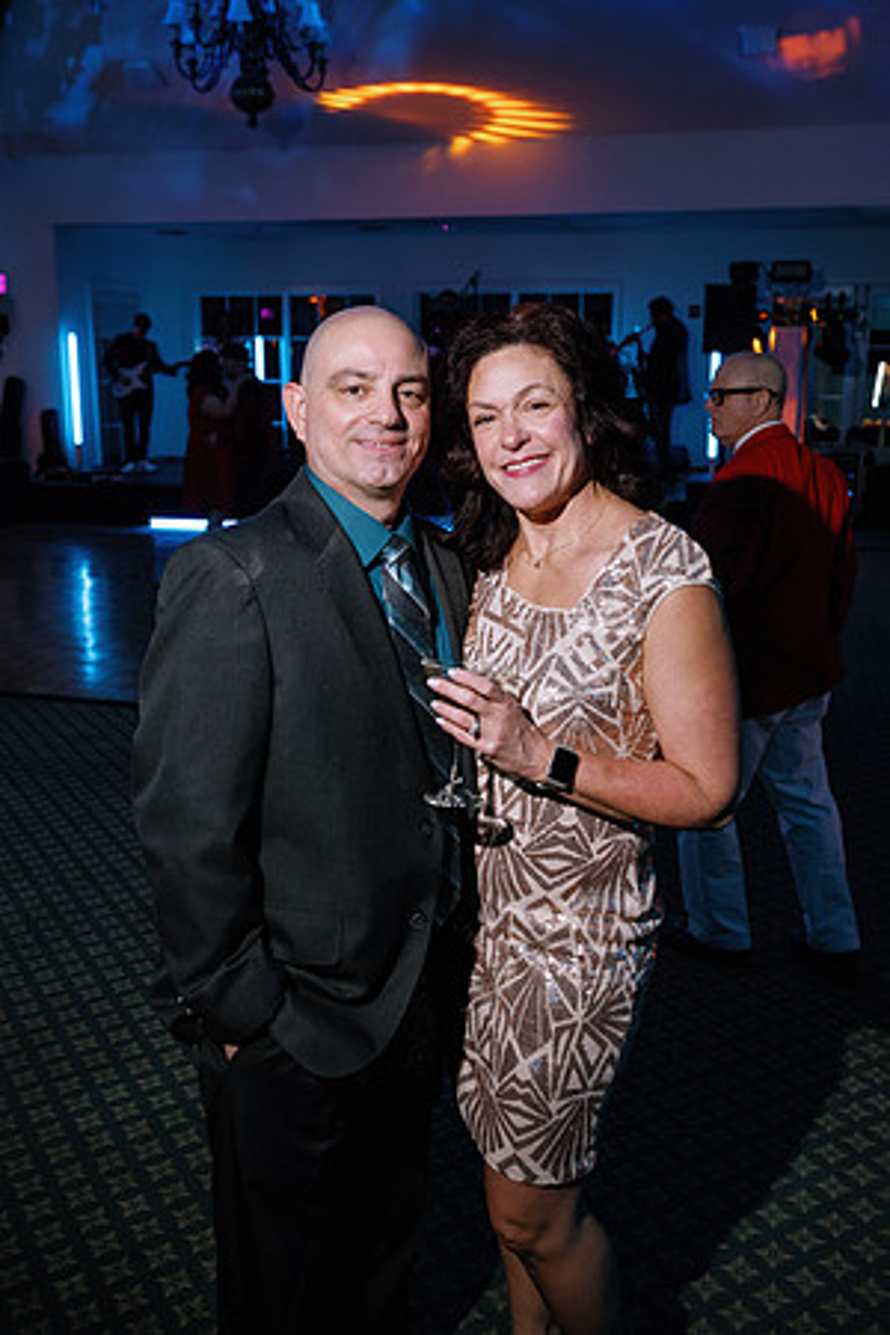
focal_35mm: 35
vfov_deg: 54.4
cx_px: 445
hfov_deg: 37.9
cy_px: 668
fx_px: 1298
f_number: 4
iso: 800
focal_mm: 35
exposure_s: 1/100
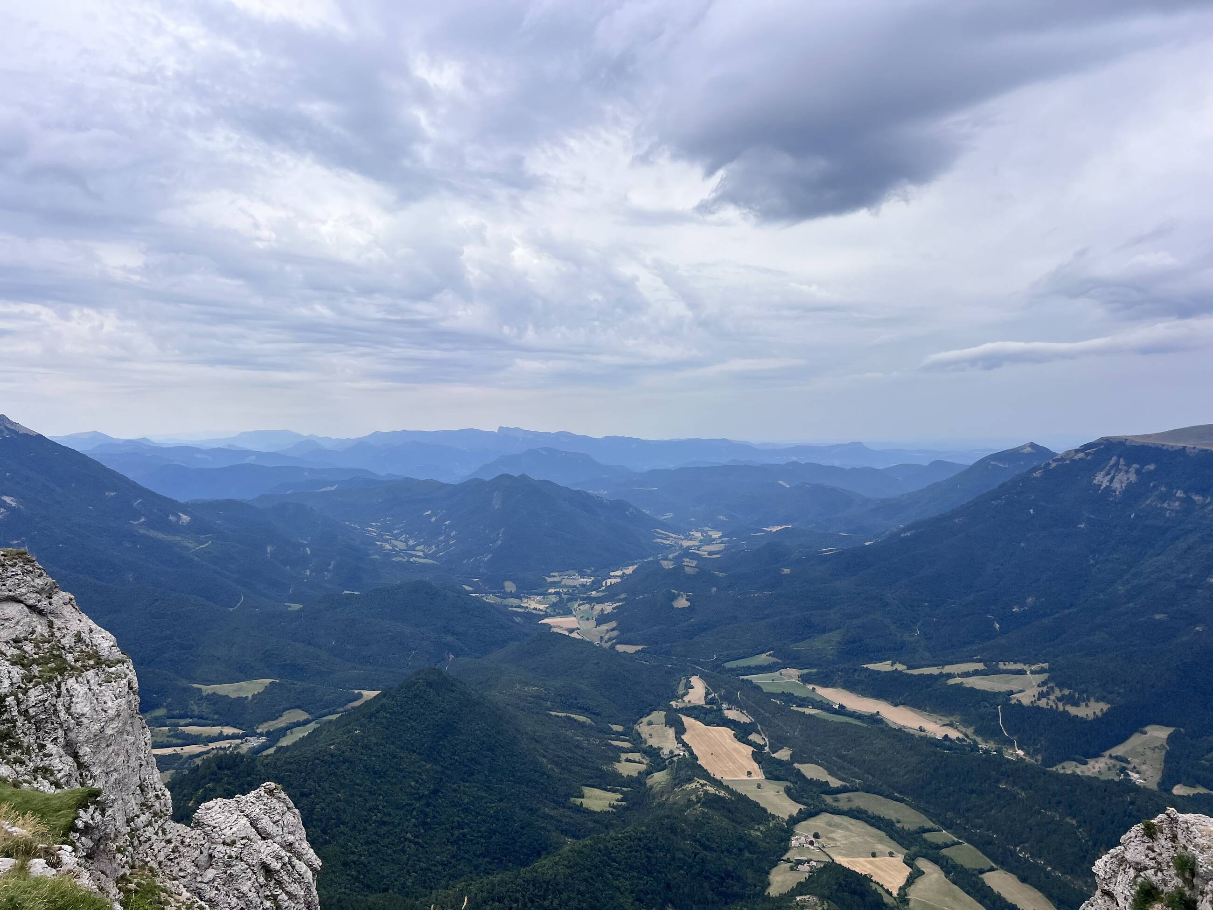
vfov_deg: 53.1
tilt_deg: -0.7
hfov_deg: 67.3
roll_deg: +1.4
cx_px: 606
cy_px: 455
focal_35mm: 26
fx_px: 911
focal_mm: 5.7
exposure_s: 1/5587
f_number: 1.5
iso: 50
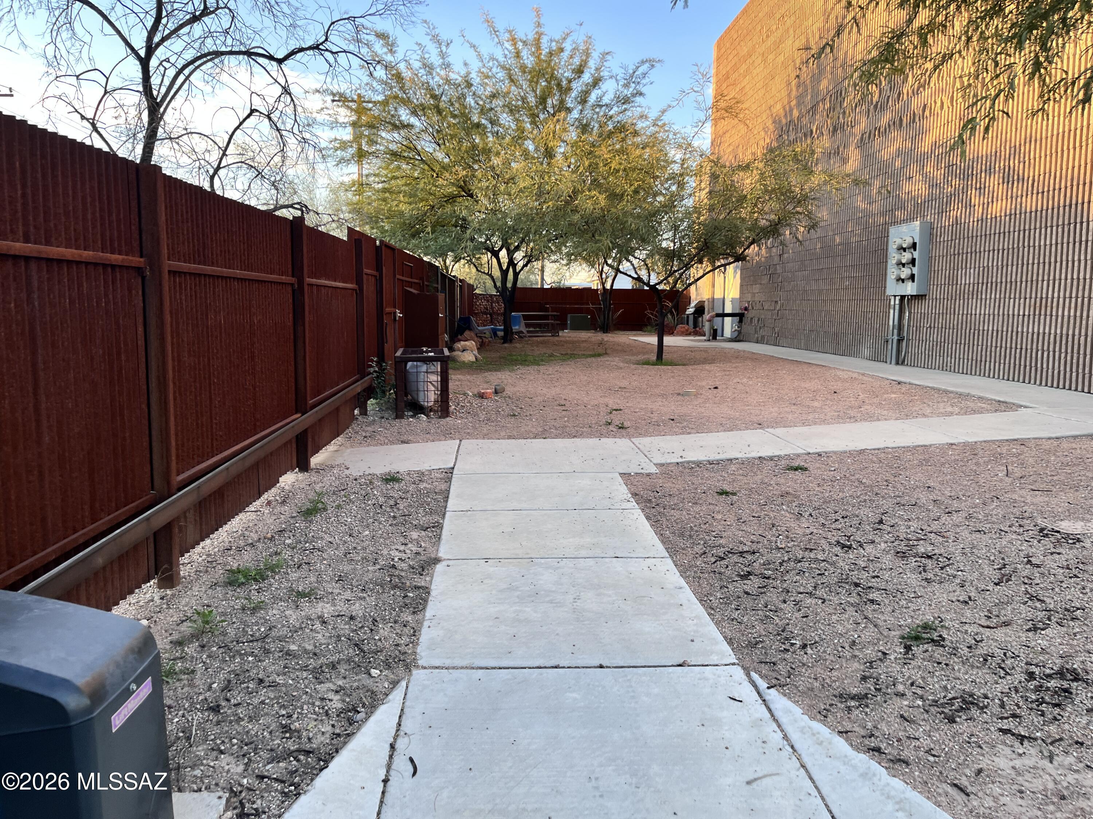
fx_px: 821
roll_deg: -2.1
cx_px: 546
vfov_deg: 53.1
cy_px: 410
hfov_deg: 67.3
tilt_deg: -2.8
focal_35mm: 26
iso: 32
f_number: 1.6
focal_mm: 5.1
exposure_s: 1/122
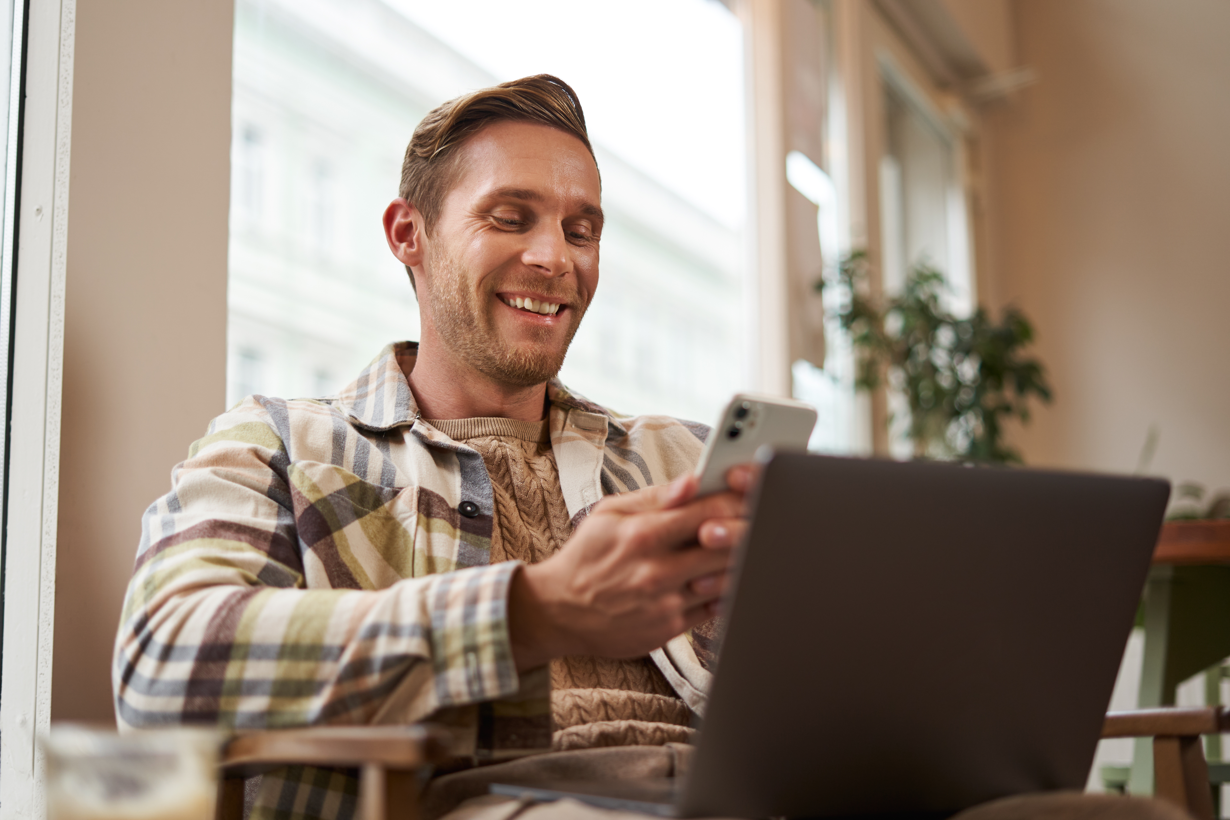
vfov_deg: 27.0
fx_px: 1708
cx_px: 615
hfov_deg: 39.6
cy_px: 410
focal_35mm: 50
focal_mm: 50
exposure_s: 1/200
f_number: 2
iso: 200
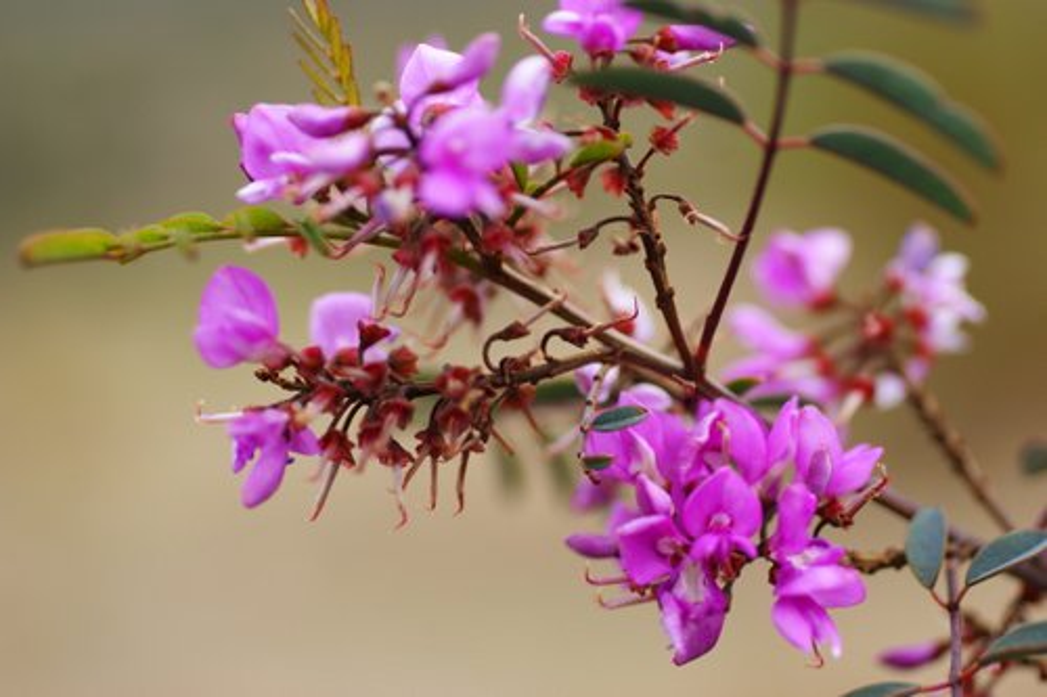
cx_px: 524
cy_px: 348
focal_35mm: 75
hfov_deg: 27.0
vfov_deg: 18.2
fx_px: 2180
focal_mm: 50
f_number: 3.2
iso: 100
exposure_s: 1/500
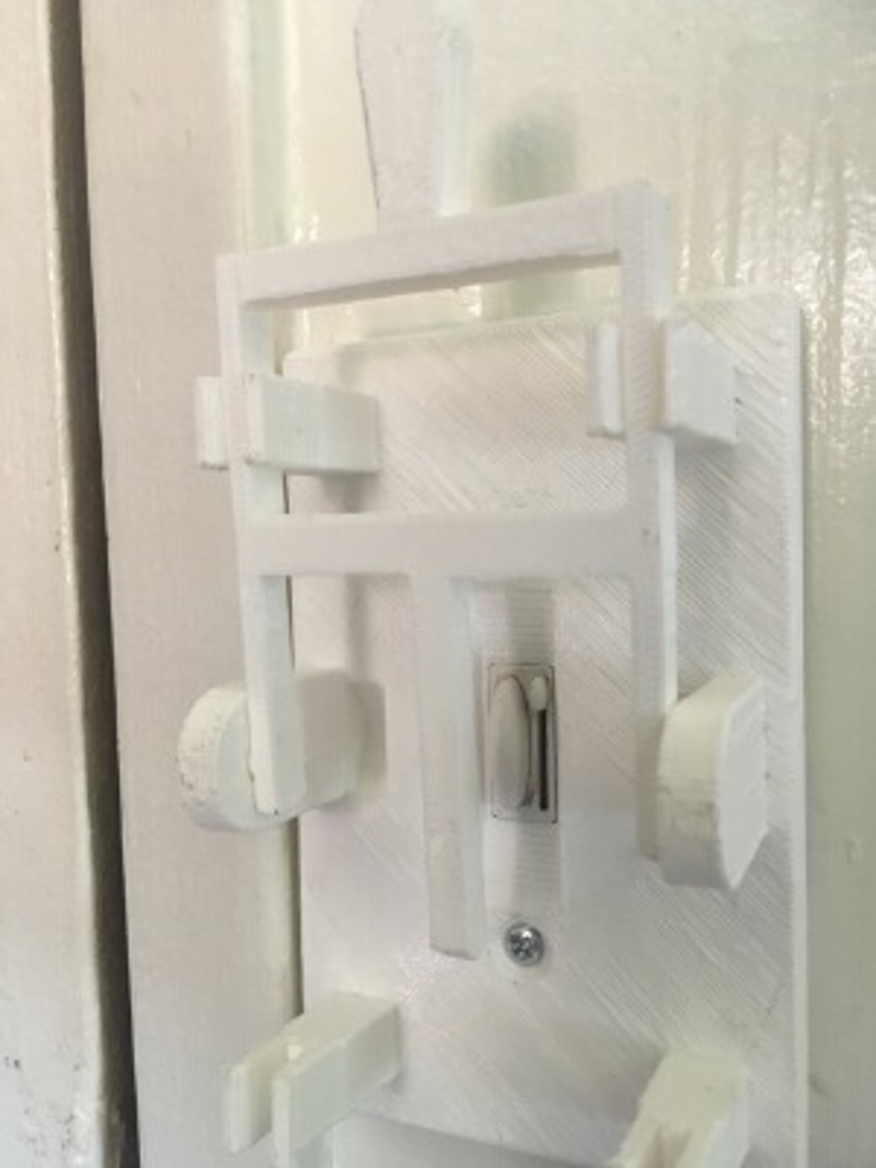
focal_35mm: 29
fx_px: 979
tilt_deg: -4.8
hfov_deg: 48.2
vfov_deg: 61.7
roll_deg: +1.2
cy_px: 584
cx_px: 438
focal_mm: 4.15
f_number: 2.2
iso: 250
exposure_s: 1/15
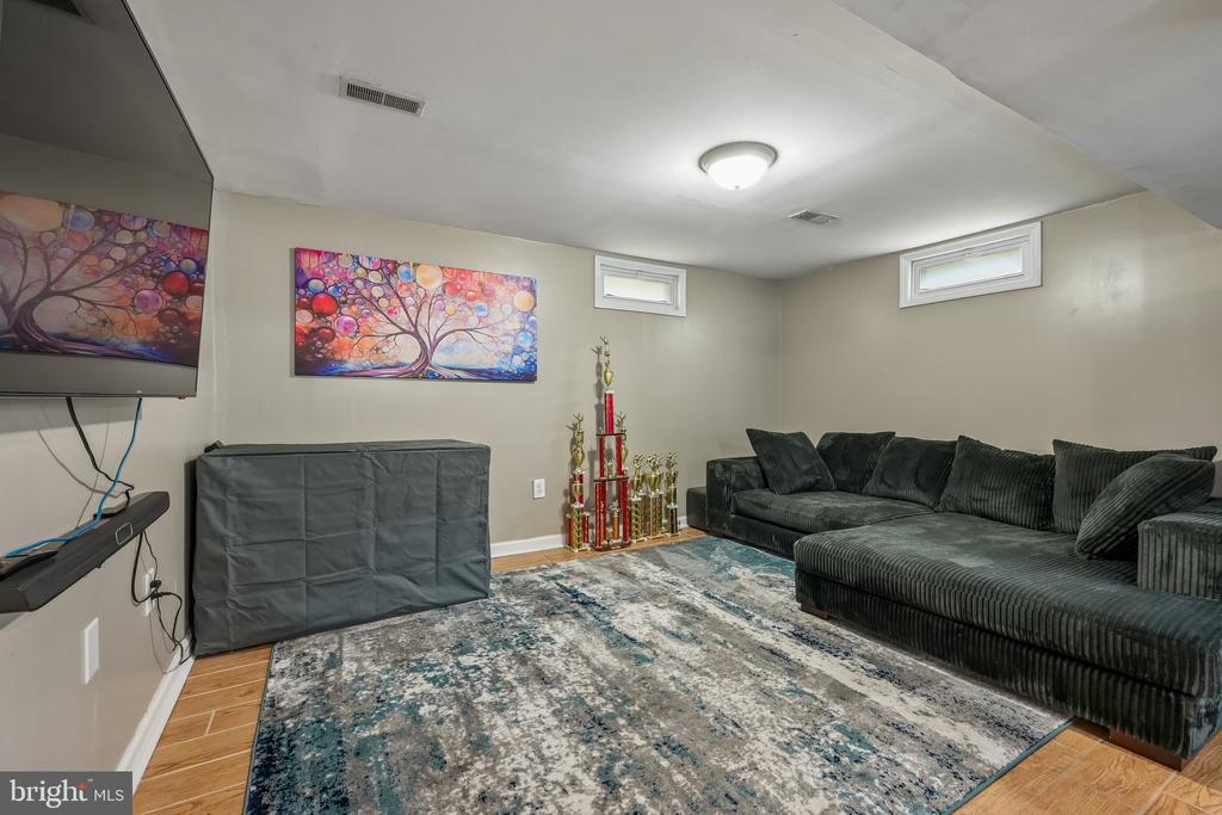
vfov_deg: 77.3
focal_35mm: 15
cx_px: 611
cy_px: 408
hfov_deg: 100.4
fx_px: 509
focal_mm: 15
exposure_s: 1/2
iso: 400
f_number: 11
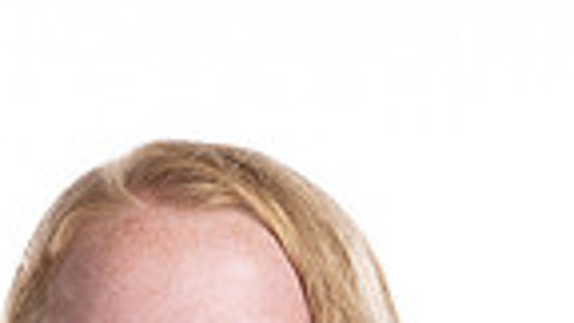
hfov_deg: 6.7
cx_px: 112
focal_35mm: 321
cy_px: 951
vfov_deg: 3.7
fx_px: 4886
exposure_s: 1/250
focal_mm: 60
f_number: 5.6
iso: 400
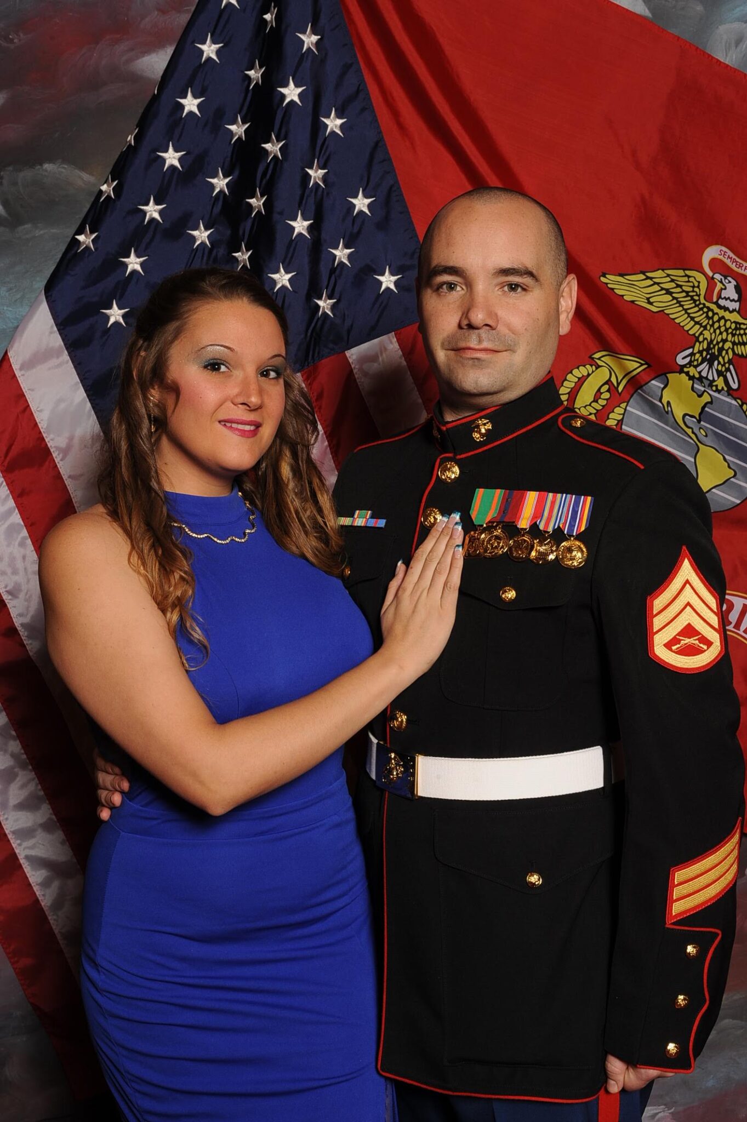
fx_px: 1558
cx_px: 374
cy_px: 561
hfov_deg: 27.0
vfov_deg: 39.6
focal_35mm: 50
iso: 400
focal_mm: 50
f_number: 10
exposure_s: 1/160
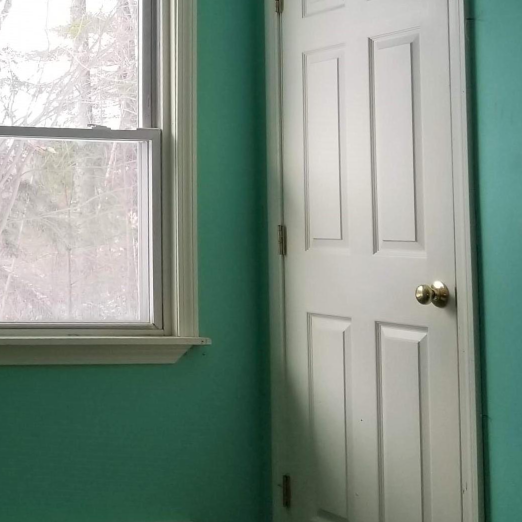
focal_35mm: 66
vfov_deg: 25.8
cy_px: 126
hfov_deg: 23.4
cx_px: -136
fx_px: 1126
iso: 64
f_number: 1.7
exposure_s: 1/120
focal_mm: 4.25
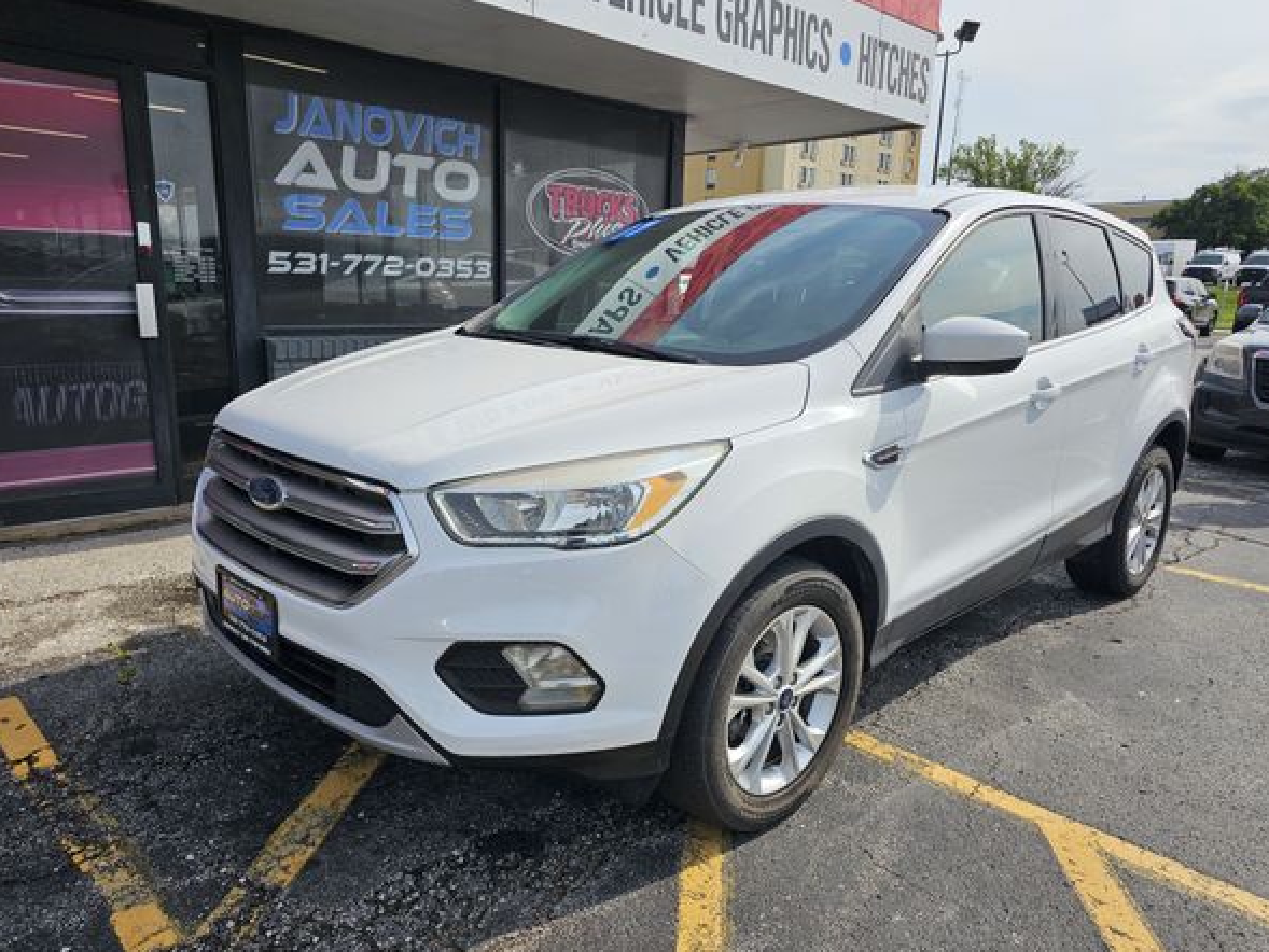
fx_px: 917
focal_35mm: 25
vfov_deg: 54.8
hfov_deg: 69.3
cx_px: 601
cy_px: 513
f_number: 1.7
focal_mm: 6.3
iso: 10
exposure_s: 1/796
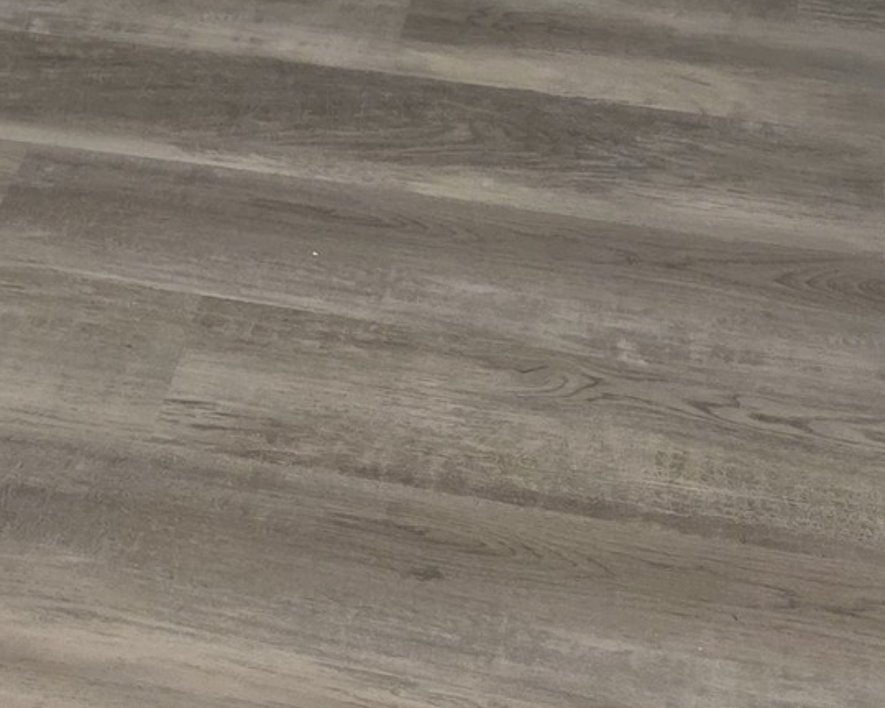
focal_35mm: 96
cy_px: -941
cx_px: 169
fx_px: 2514
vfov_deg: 12.7
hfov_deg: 19.7
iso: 320
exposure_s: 1/120
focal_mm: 6.3
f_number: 1.7
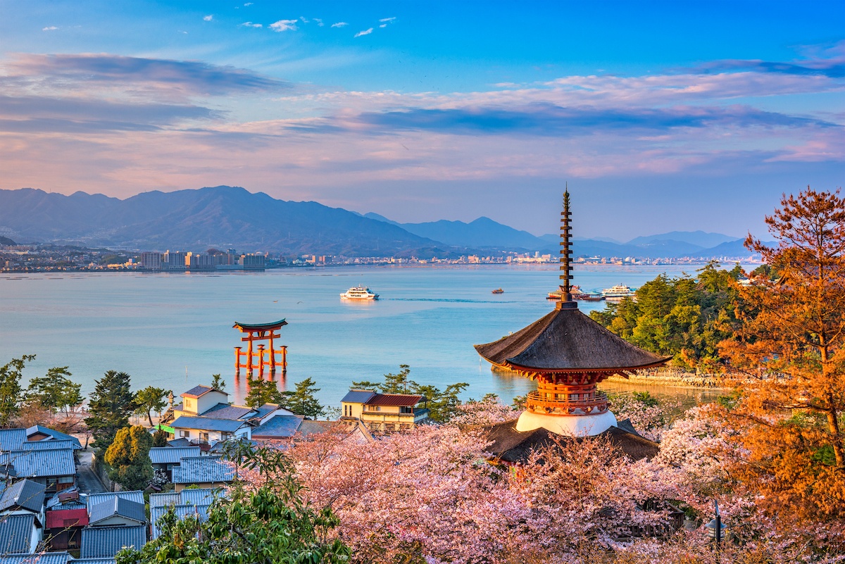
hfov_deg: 41.1
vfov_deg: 28.1
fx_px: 1127
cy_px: 282
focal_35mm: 48
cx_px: 422
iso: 64
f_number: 11
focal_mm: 48
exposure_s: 1/8
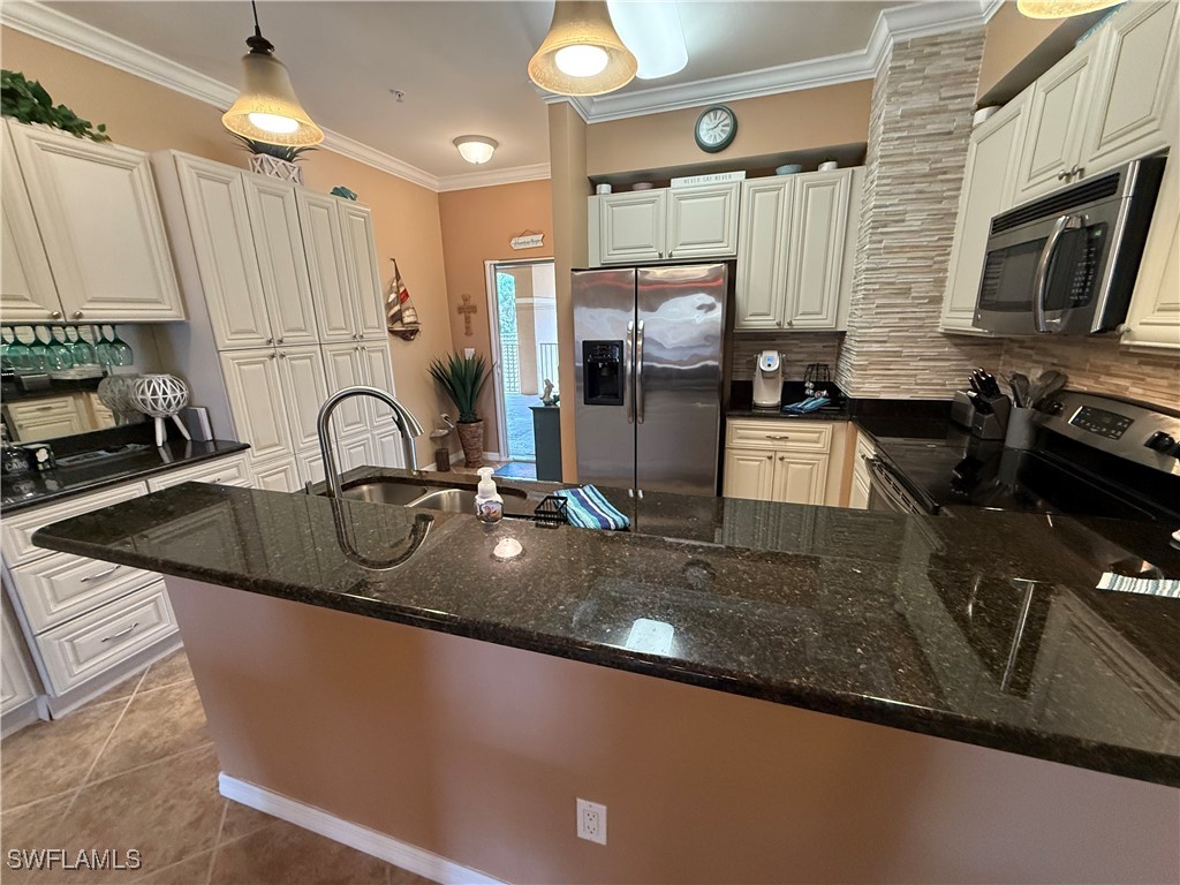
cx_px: 590
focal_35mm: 14
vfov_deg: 85.7
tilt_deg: -13.9
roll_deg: +1.3
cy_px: 442
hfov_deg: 102.1
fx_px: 477
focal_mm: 2.22
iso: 640
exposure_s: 1/120
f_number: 2.2
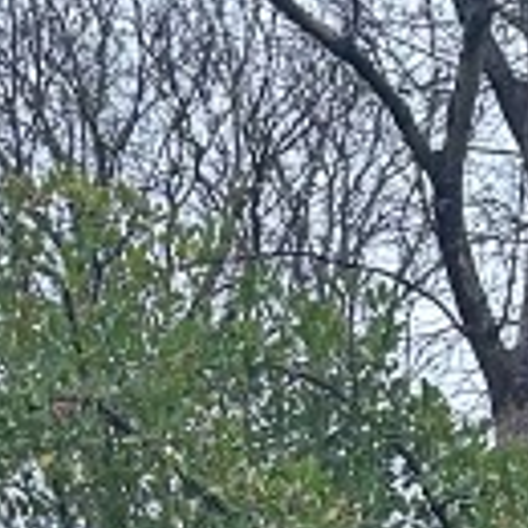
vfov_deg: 8.4
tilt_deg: -9.2
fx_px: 2813
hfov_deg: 10.6
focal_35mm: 163
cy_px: 1767
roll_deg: -1.1
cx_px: -49
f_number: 1.78
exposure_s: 1/60
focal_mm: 6.86
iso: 250
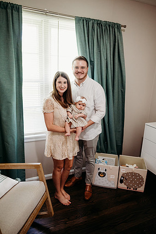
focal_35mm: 25
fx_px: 162
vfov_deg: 71.5
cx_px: 78
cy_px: 116
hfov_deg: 51.3
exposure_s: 1/200
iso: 1600
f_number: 2.5
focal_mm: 24
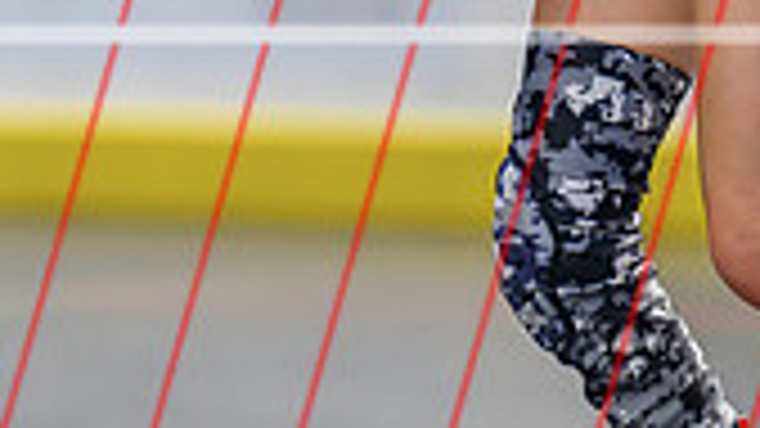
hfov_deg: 3.9
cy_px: -29
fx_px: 11122
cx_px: 40
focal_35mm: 552
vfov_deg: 2.2
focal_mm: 150
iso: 4000
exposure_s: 1/800
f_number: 2.8
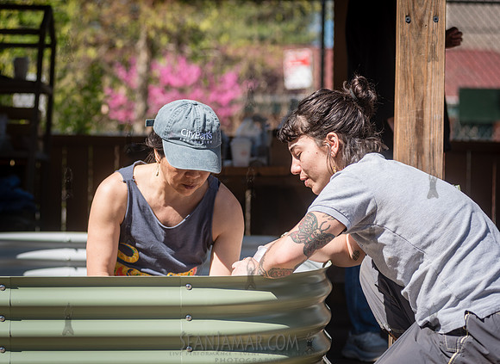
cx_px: 227
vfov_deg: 14.9
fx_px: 1398
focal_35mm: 98
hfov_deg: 20.3
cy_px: 182
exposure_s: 1/800
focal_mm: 92
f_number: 4
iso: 100
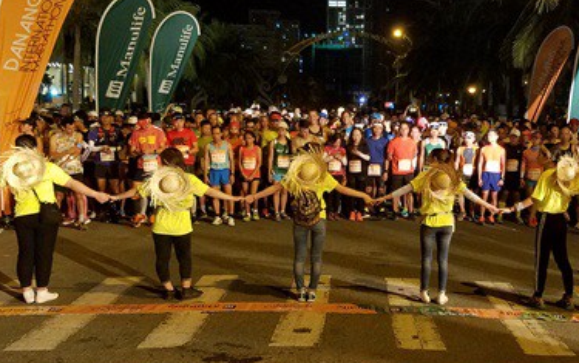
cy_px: 159
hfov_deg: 42.1
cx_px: 386
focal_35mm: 47
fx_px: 742
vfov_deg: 27.4
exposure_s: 1/13
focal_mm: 4.2
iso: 250
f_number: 1.7
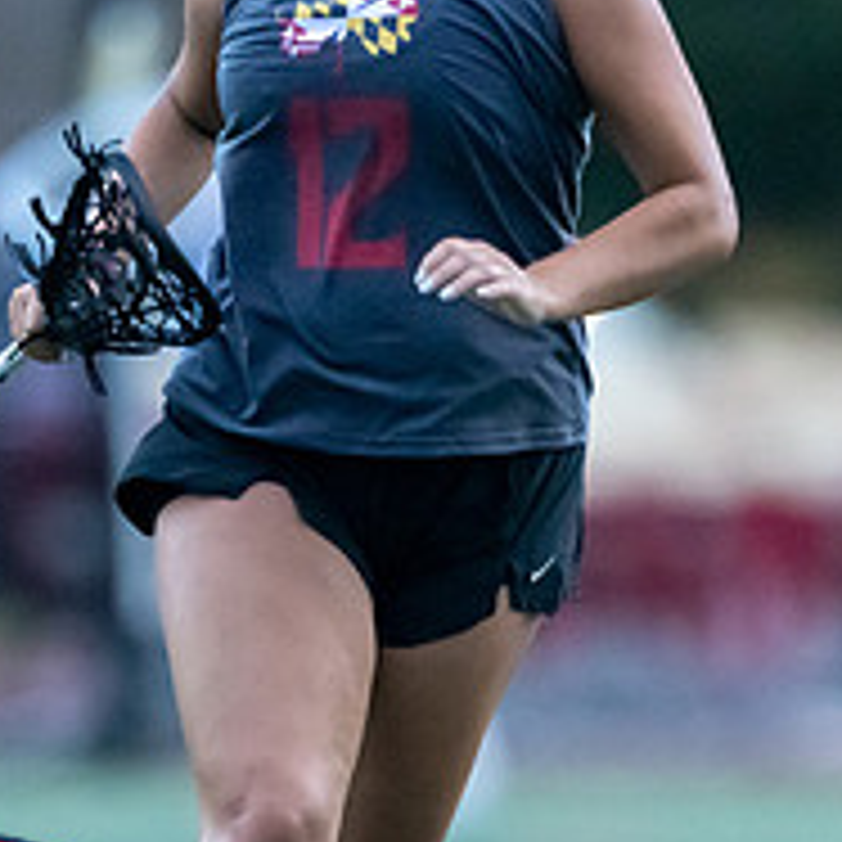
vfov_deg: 1.3
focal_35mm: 1377
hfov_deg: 1.3
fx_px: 37894
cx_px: 419
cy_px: 278
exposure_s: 1/1000
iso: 16000
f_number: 2.8
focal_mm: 400
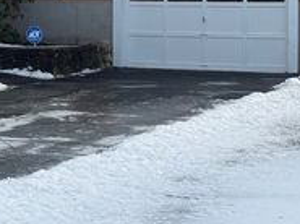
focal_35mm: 130
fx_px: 1124
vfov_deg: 11.2
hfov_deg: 14.9
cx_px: -10
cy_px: -17
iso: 80
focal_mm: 6.76
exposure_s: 1/2088
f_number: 1.78
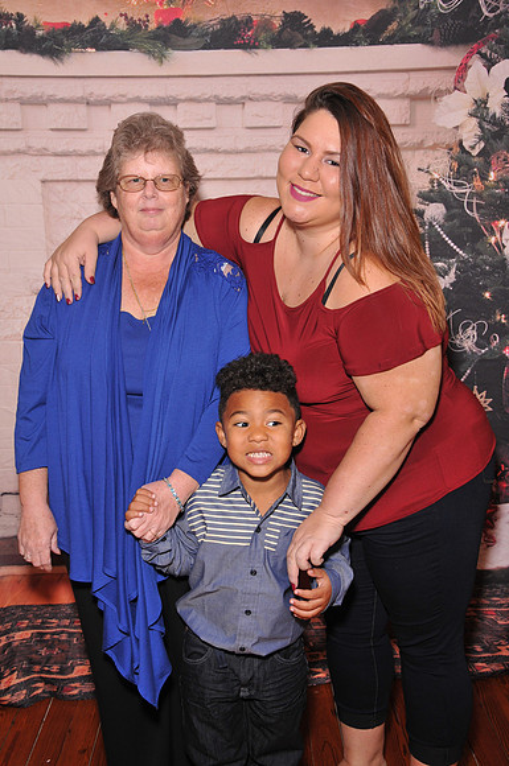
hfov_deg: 31.8
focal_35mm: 42
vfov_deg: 46.5
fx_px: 893
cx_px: 254
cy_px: 383
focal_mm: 28
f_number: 5.6
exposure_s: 1/125
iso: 400
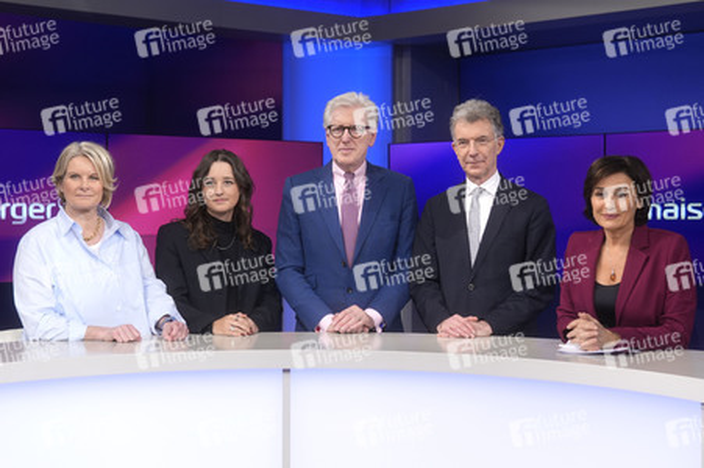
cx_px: 352
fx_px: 879
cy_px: 234
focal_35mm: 45
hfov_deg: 43.6
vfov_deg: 29.8
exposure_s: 1/250
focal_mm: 30
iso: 640
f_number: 2.2
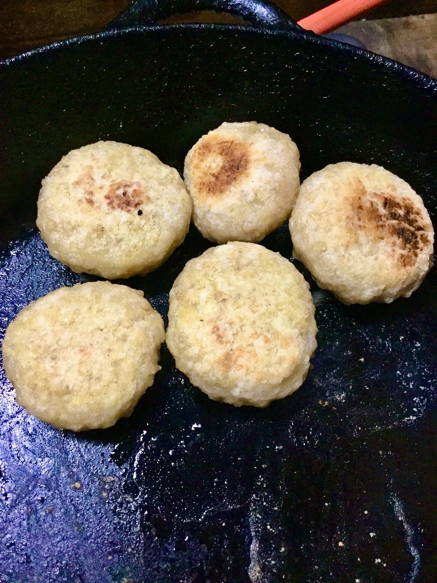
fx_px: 522
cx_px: 218
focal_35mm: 31
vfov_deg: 58.4
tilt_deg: -68.7
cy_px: 292
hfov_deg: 45.4
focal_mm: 3.3
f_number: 2.4
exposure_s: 1/20
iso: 200
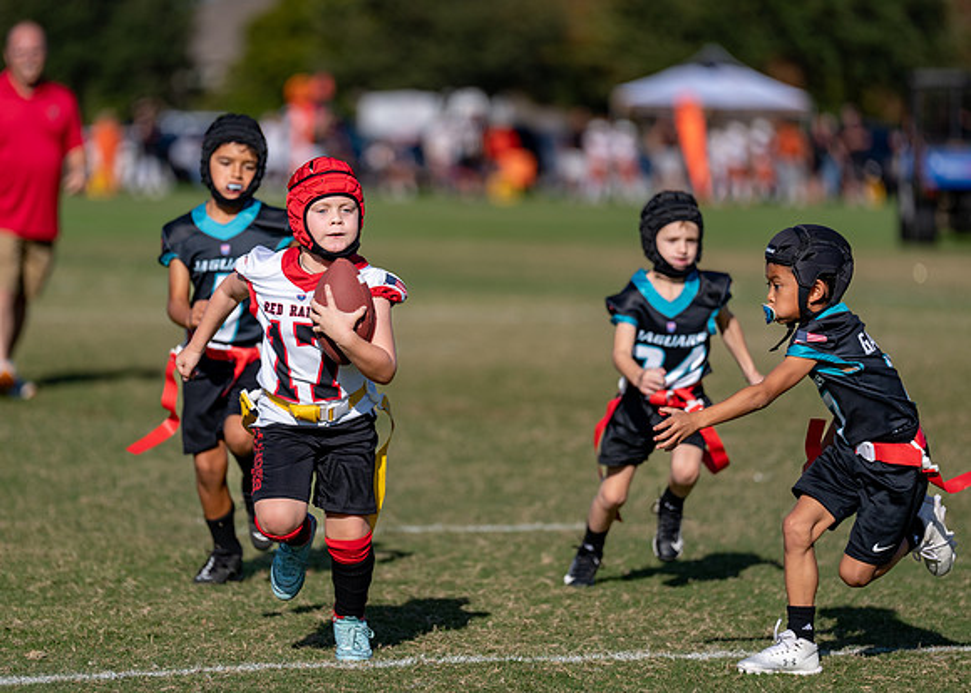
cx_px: 388
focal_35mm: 236
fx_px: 6501
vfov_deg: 6.1
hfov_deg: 8.5
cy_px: 320
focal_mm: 200
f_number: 2.8
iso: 100
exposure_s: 1/2500
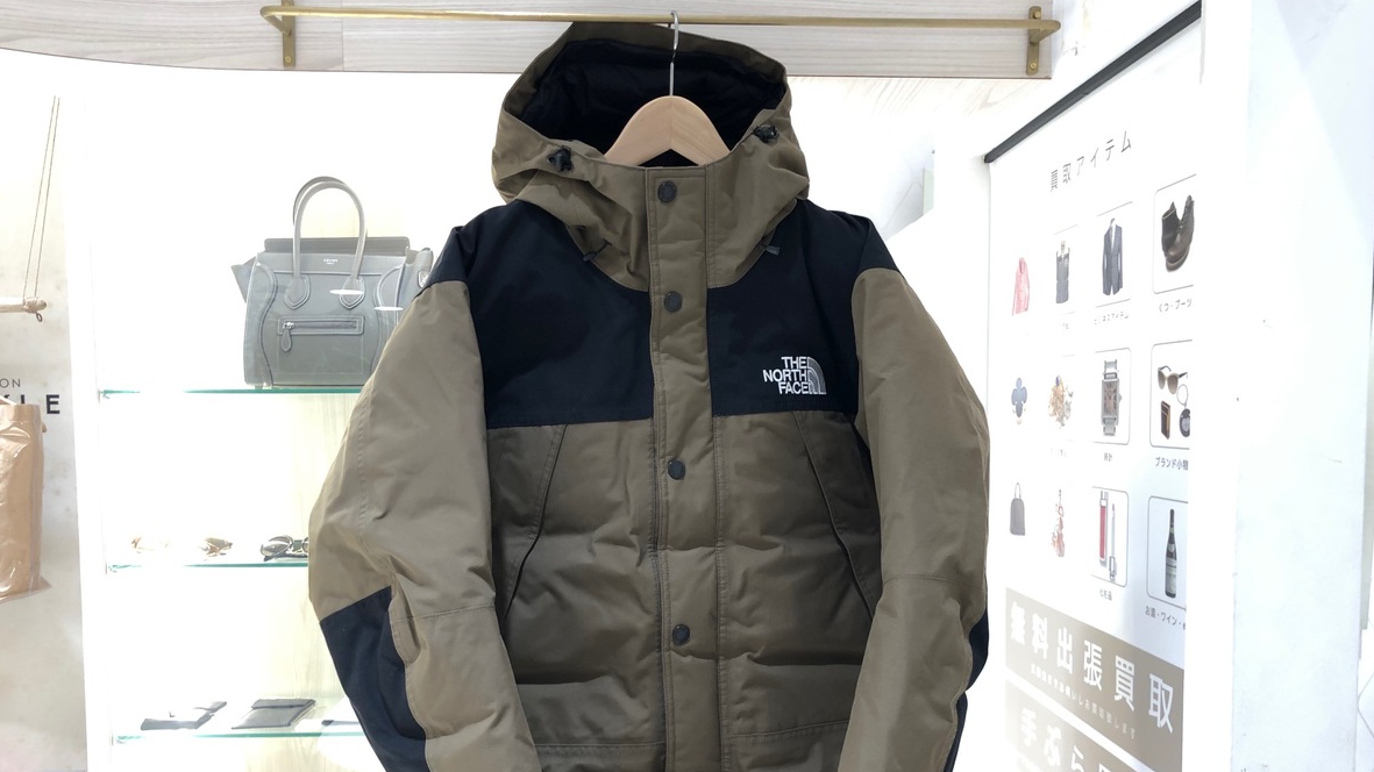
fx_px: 1129
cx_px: 684
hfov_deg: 62.6
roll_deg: +0.6
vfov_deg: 37.4
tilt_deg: -3.4
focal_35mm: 31
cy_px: 507
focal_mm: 4
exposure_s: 1/21
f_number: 1.8
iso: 40
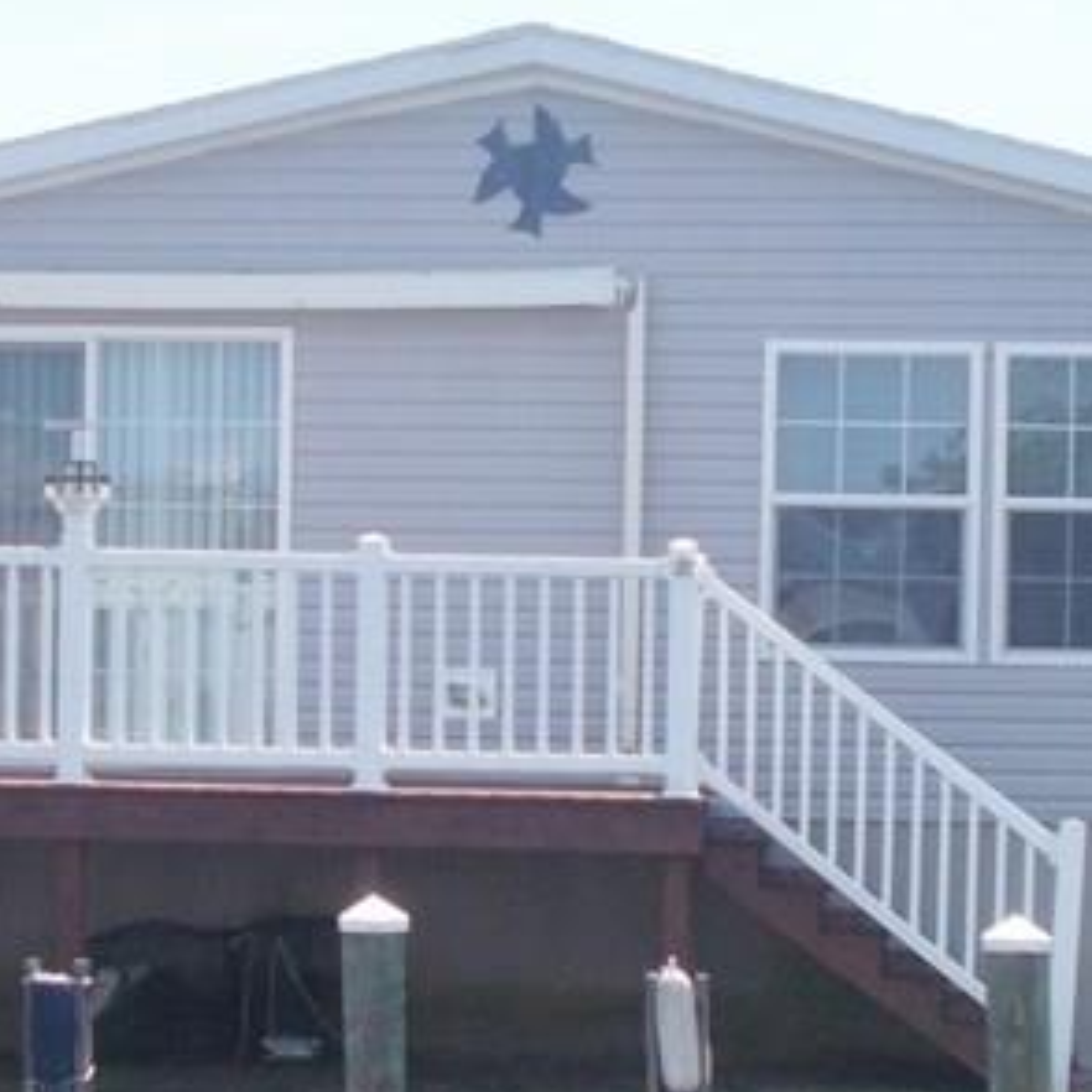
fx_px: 4283
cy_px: 639
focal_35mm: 120
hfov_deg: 14.5
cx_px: 520
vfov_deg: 14.5
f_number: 3.9
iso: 80
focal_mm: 6.9
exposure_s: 1/500
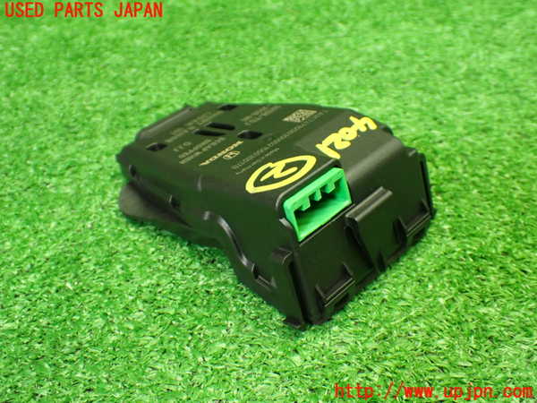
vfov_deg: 35.1
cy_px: 202
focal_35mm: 41
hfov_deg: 45.8
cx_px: 268
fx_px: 636
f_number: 2.8
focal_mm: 7.31
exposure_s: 1/60
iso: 800
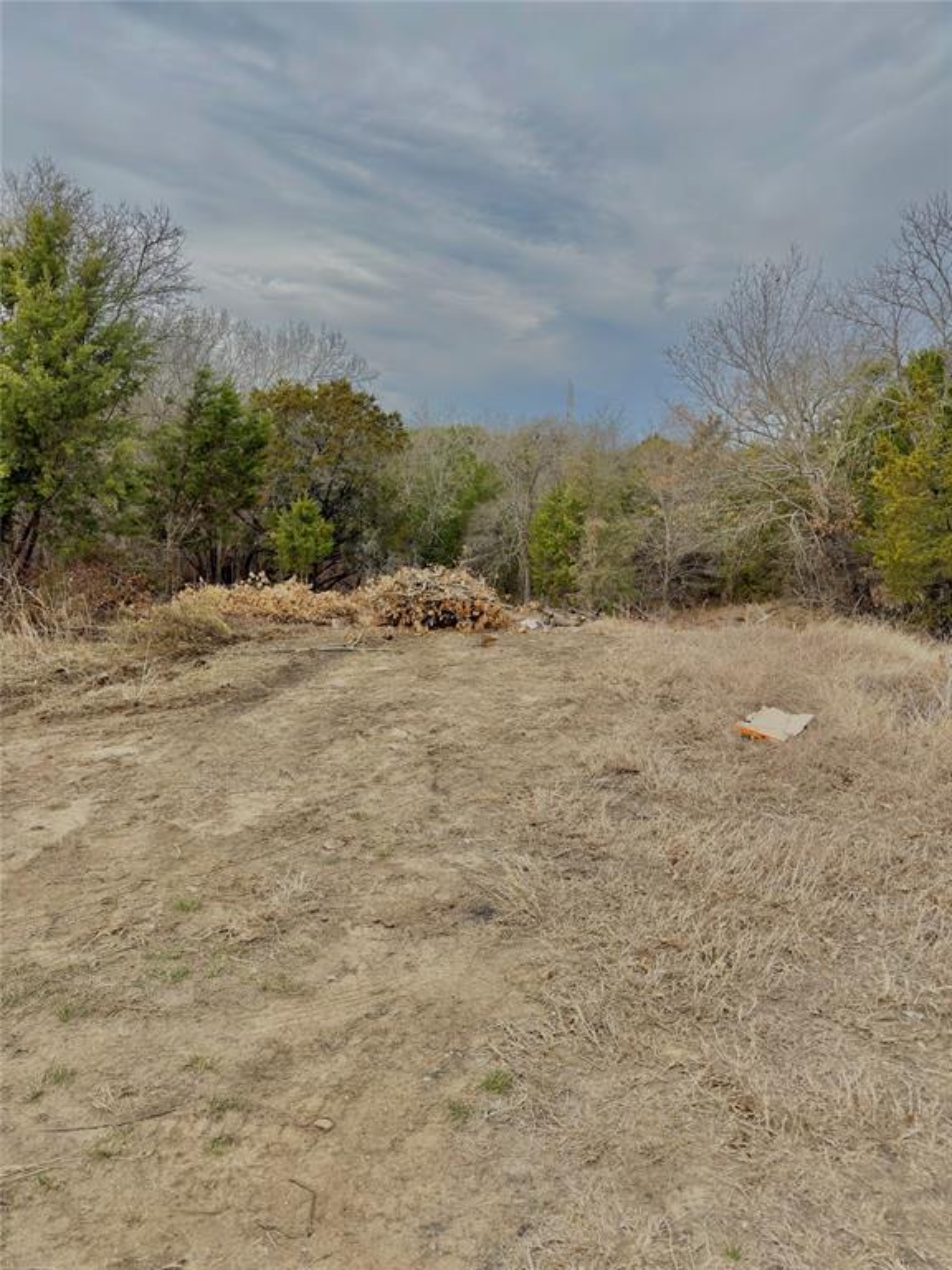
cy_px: 635
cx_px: 476
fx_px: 880
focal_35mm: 24
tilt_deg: -10.3
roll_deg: +0.4
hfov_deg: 56.8
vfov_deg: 71.6
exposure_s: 1/2105
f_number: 1.78
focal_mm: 6.76
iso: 64
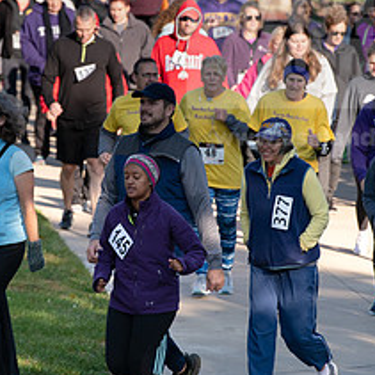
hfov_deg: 3.8
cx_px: 133
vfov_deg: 3.8
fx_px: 5724
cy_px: 175
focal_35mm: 467
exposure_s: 1/500
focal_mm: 200
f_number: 5
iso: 200
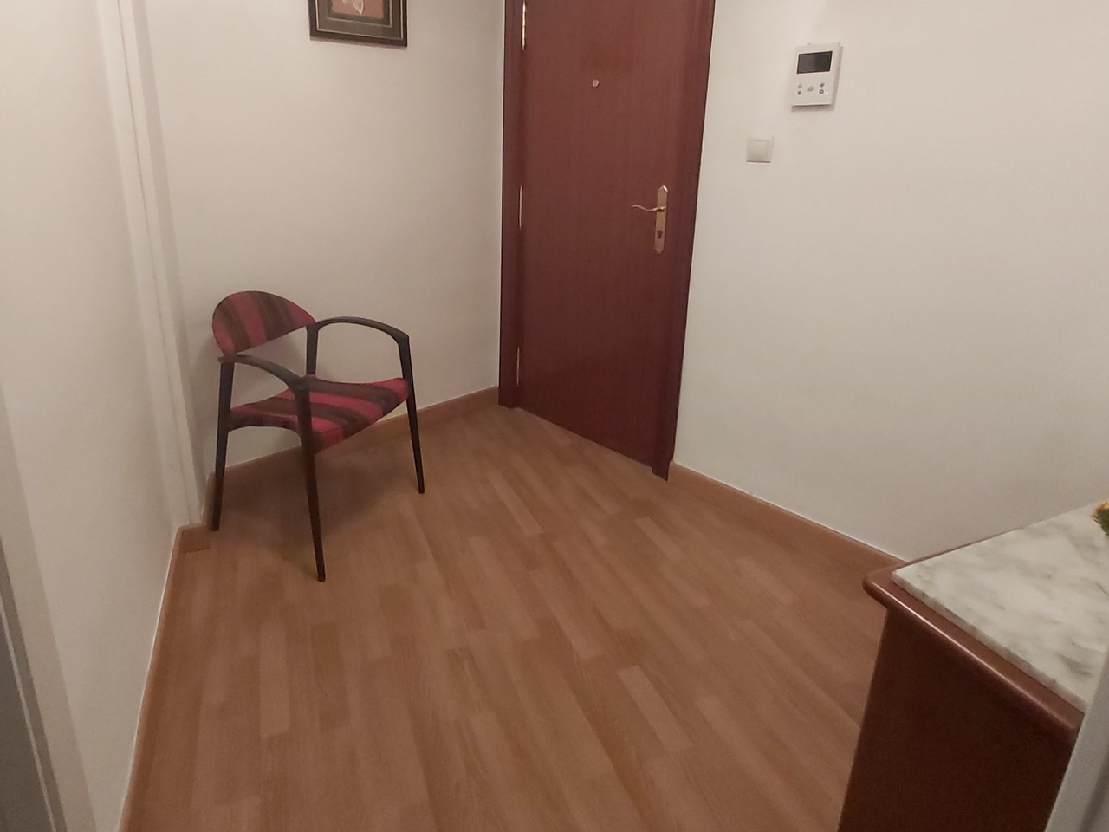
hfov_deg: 87.5
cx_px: 497
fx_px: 577
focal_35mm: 18
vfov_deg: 70.7
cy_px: 323
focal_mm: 1.42
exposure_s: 1/25
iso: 200
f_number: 2.2
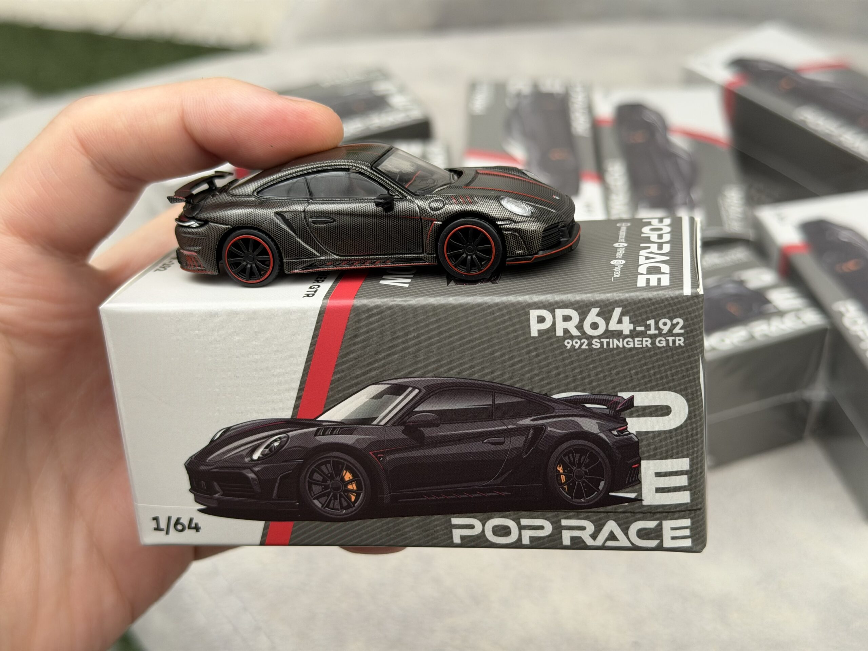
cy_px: 326
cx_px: 434
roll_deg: +5.6
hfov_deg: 39.7
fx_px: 1204
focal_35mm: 48
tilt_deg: -39.7
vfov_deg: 30.3
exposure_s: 1/122
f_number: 1.78
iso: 50
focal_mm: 6.76
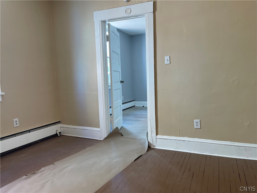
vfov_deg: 54.9
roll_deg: +2.2
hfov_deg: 69.4
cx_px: 128
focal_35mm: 25
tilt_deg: -4.9
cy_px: 96
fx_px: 186
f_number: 1.6
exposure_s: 1/102
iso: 125
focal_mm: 5.1
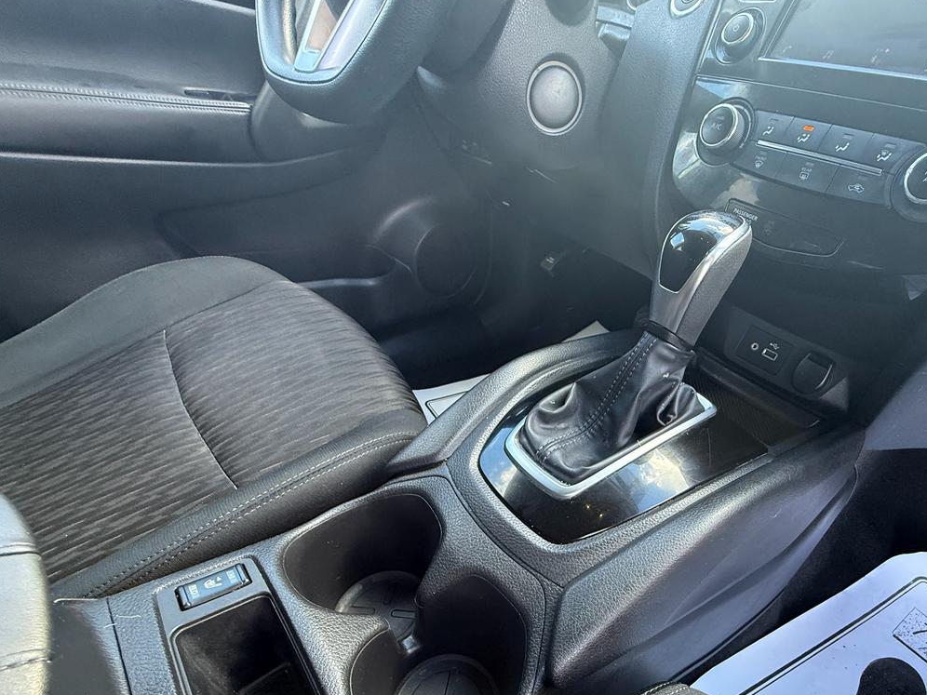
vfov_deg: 70.4
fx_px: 482
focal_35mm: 18
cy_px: 436
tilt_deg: -40.9
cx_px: 552
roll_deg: -5.2
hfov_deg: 86.8
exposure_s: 1/98
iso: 320
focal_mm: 2.22
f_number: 2.2
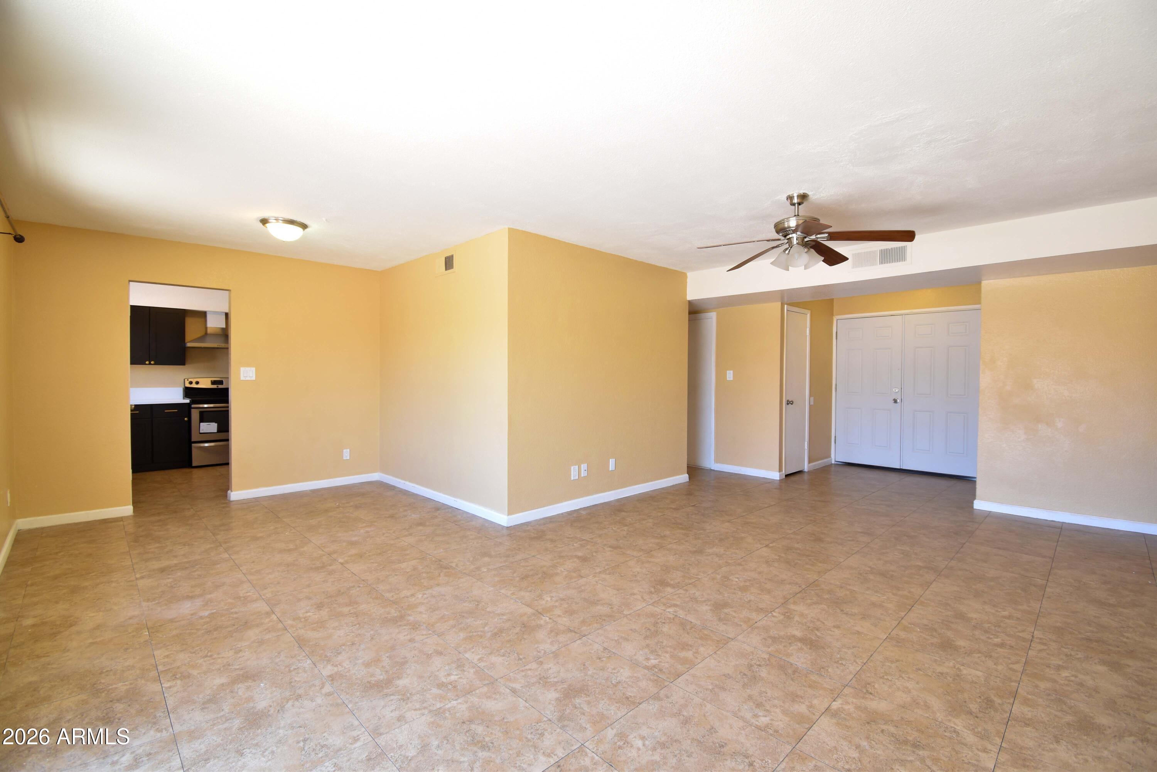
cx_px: 578
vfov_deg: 77.3
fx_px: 482
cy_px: 386
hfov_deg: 100.4
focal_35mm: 15
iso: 100
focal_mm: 10
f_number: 5.6
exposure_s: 1/10
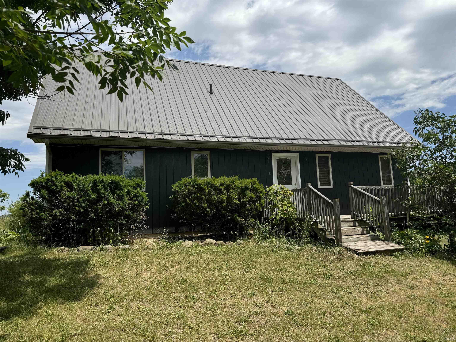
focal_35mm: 24
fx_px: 316
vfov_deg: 56.8
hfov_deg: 71.6
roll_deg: +2.2
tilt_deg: +8.5
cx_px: 228
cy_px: 171
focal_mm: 6.76
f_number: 1.78
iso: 80
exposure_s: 1/5814
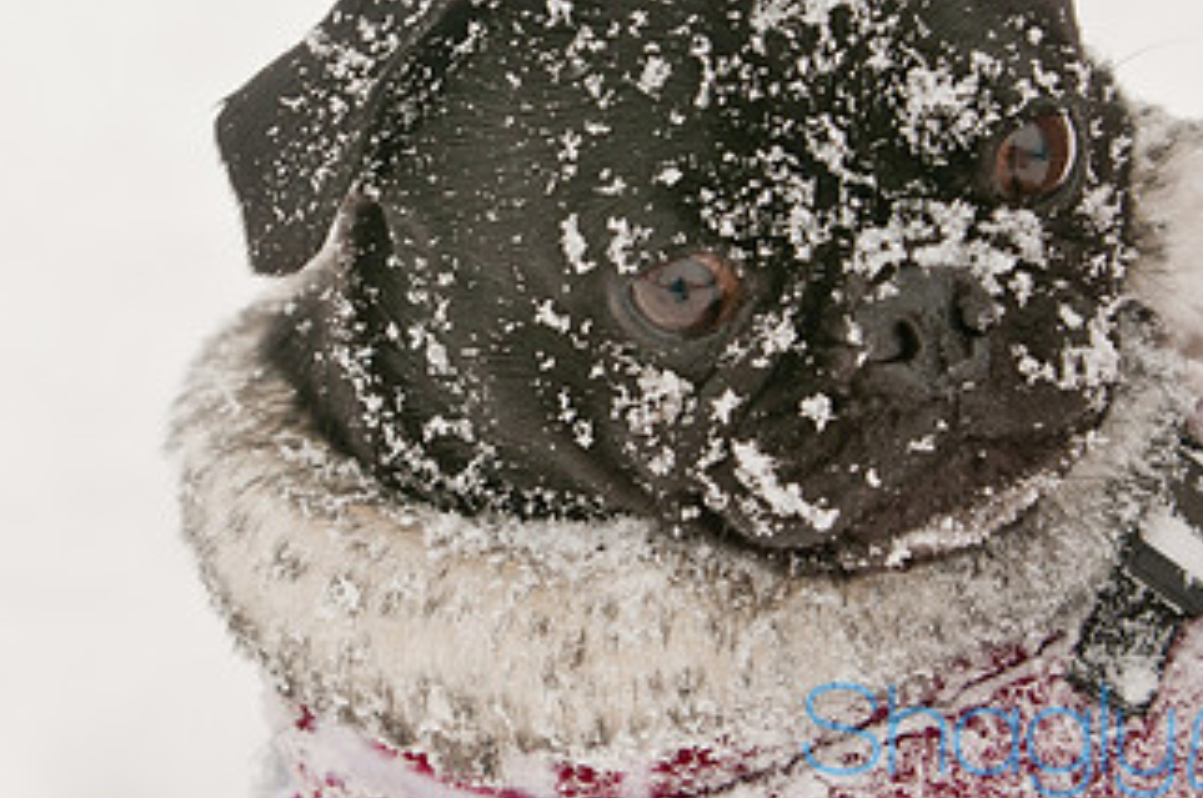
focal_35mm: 249
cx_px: 315
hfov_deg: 8.3
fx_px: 8308
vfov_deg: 5.5
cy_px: 200
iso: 200
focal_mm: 92
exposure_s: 1/640
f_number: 5.6
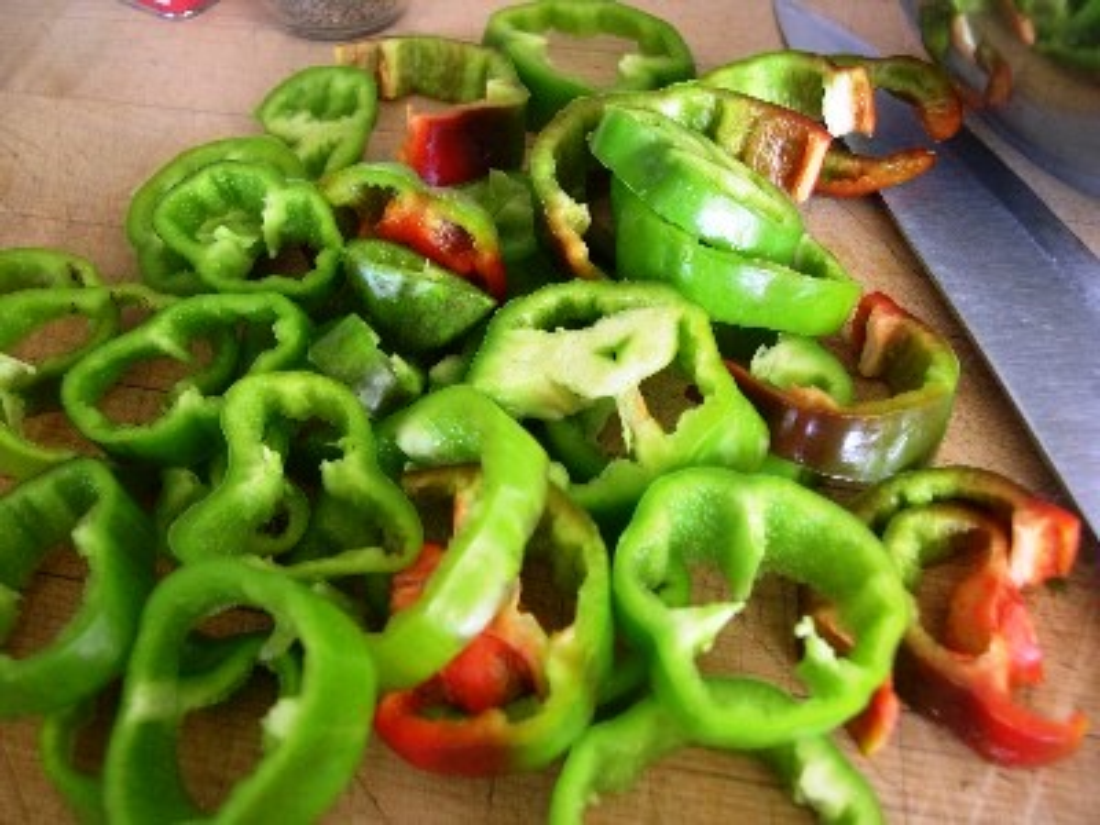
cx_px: 550
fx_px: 1208
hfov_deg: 49.0
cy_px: 412
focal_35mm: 38
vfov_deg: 37.7
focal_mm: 8
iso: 100
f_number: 2.8
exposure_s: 1/5.6
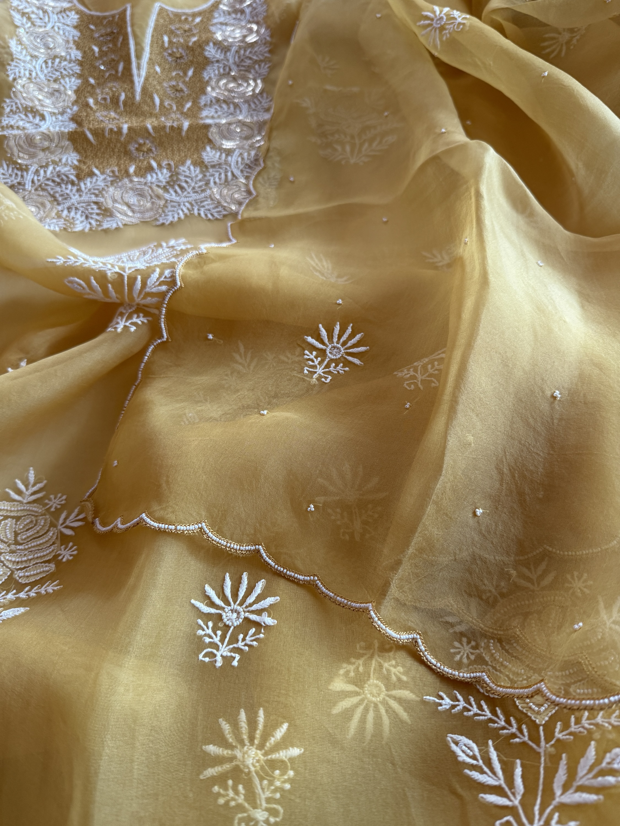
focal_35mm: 24
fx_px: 573
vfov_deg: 71.6
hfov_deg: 56.8
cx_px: 310
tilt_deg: -58.1
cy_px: 413
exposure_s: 1/61
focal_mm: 6.76
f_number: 1.78
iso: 200
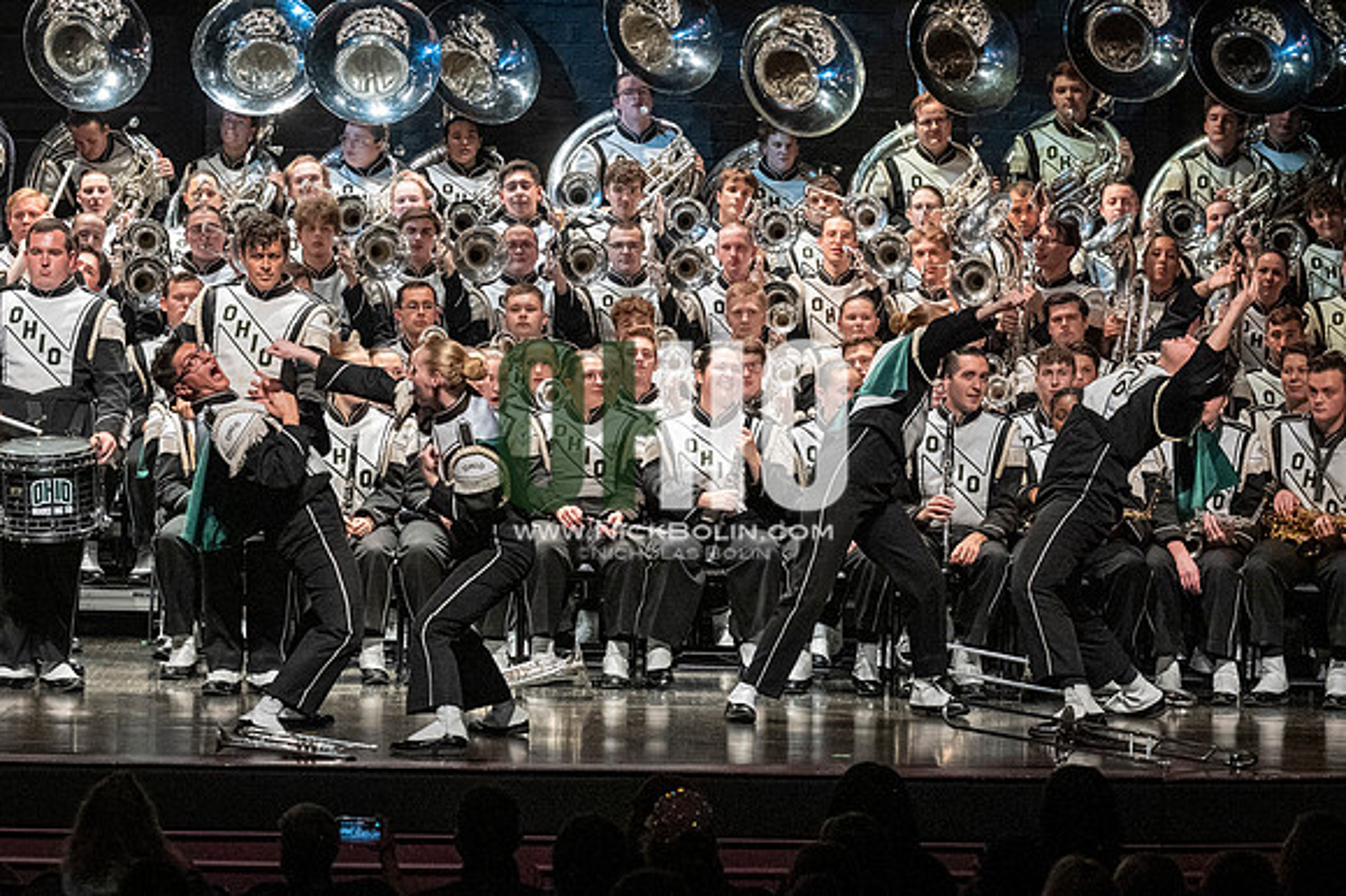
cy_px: 448
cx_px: 673
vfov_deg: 7.0
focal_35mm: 195
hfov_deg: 10.6
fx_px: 7286
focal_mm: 130
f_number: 4
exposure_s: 1/500
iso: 4000
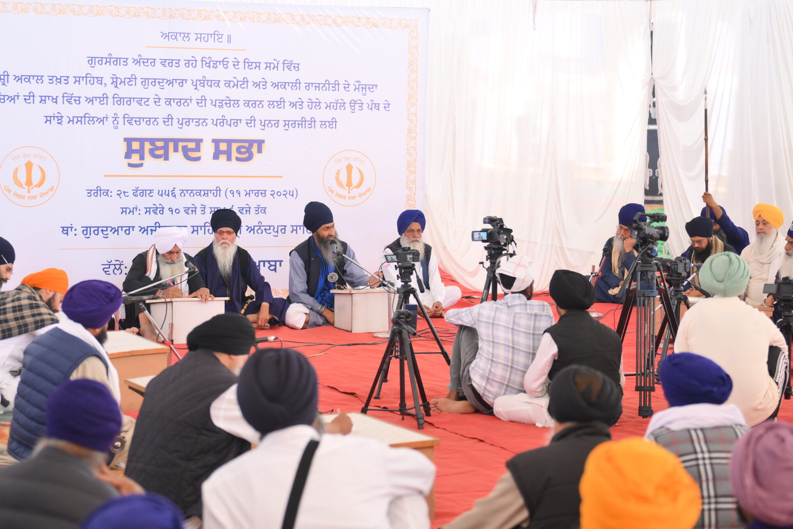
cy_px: 241
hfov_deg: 28.1
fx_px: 1586
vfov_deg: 18.9
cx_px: 350
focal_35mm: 72
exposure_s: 1/250
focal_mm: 57
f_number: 2.5
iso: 640
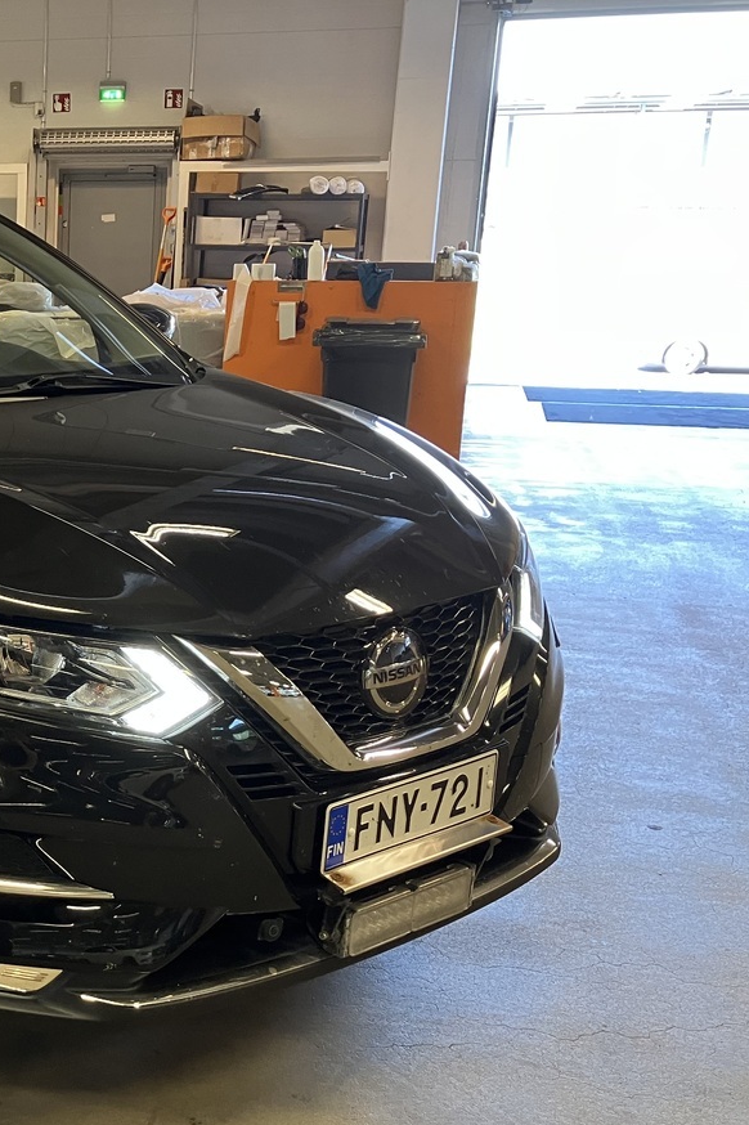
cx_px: -73
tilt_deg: -14.3
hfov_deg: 25.9
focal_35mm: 48
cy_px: 674
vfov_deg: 40.9
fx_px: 1499
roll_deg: -0.2
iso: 125
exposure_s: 1/50
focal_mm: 3.99
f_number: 1.8
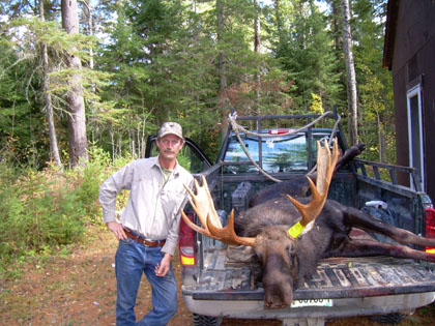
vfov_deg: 37.7
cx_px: 218
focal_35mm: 38
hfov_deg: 49.0
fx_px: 478
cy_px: 163
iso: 50
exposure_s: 1/84.8
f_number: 2.8
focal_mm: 6.3
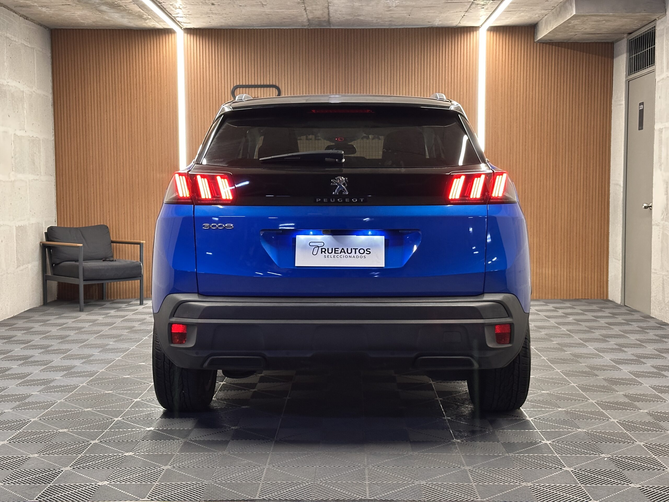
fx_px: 928
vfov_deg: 30.3
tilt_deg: -3.4
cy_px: 251
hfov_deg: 39.7
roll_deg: -0.2
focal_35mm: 48
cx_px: 334
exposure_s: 1/33
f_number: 1.78
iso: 400
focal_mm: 6.86
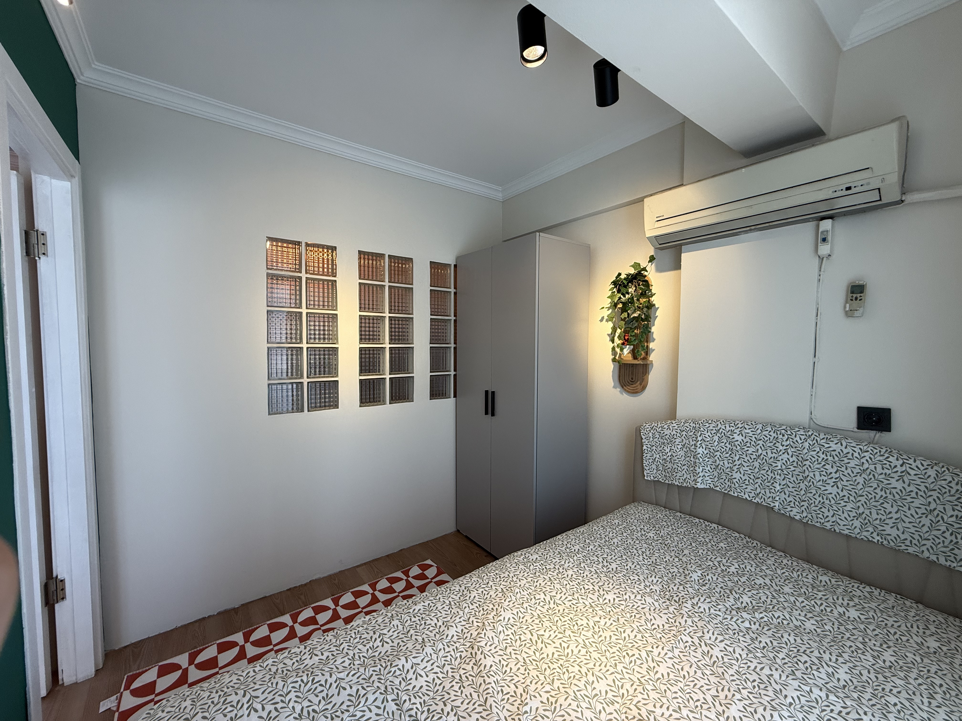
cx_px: 481
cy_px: 360
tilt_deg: -2.1
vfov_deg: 85.7
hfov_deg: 102.1
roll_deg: -0.5
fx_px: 389
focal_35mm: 14
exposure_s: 1/100
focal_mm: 2.22
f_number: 2.2
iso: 100
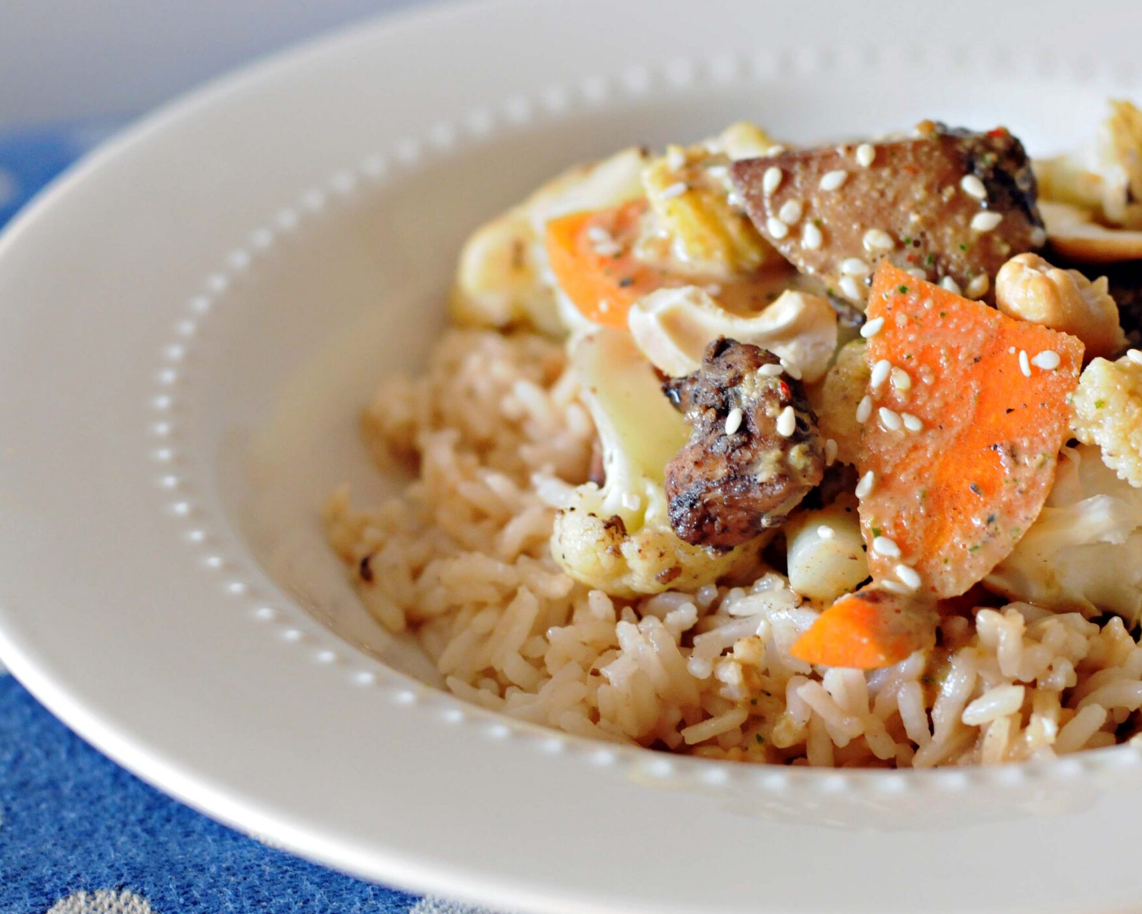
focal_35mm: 103
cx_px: 679
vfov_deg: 15.0
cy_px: 465
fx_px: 3482
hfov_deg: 18.6
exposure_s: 1/60
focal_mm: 50
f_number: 4
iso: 1600
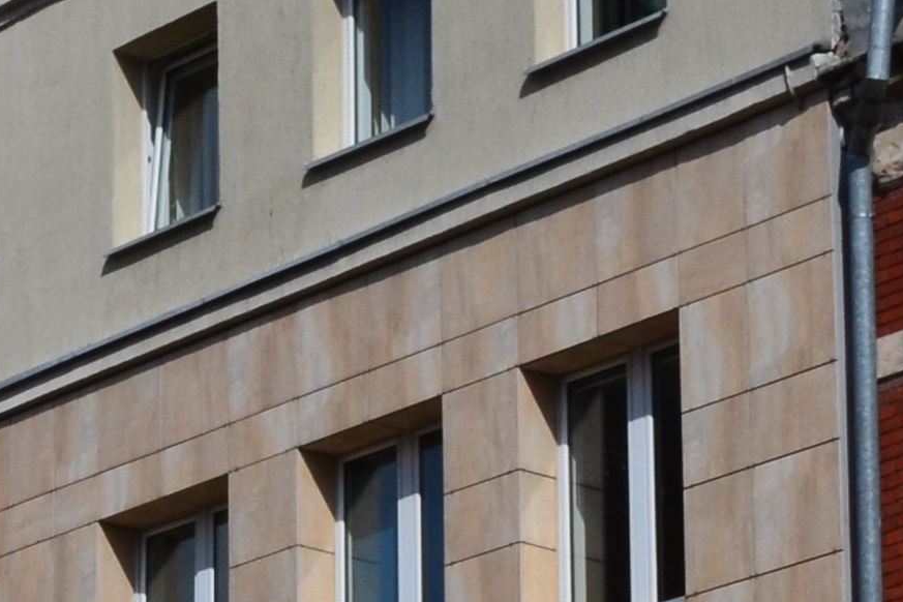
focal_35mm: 190
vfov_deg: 7.0
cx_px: -840
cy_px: 1173
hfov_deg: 10.1
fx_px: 4765
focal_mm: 24
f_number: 11
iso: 400
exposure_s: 1/500
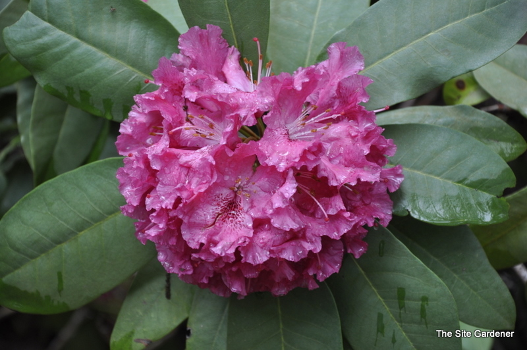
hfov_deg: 13.1
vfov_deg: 8.7
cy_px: 175
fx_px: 2304
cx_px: 264
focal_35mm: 158
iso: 360
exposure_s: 1/125
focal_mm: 105
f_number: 5.6
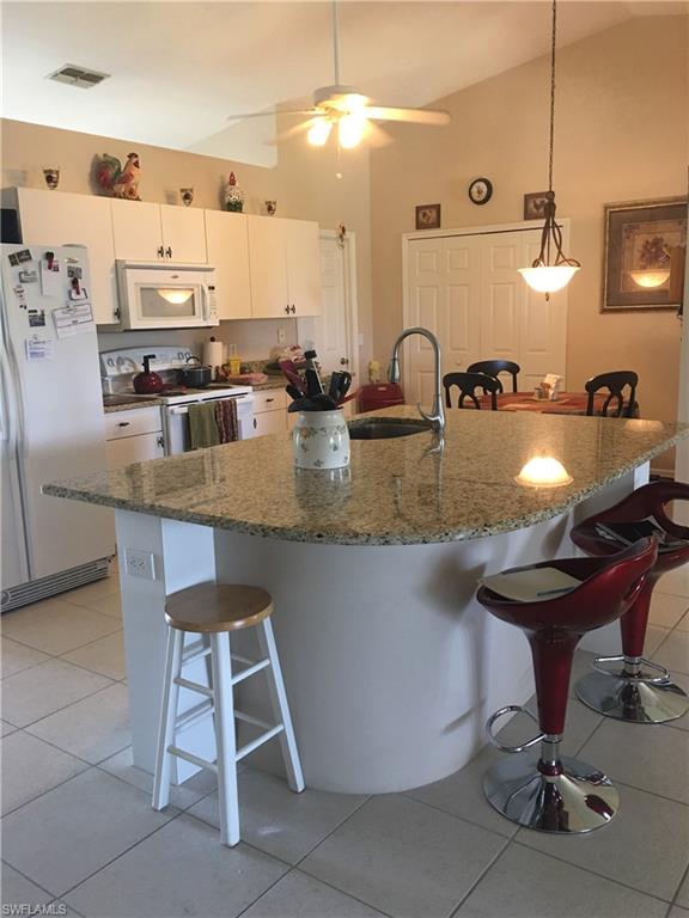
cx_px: 344
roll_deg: +1.6
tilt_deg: -10.6
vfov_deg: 61.7
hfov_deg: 48.2
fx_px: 770
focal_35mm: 29
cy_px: 459
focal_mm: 4.15
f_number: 2.2
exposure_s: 1/15
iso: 50
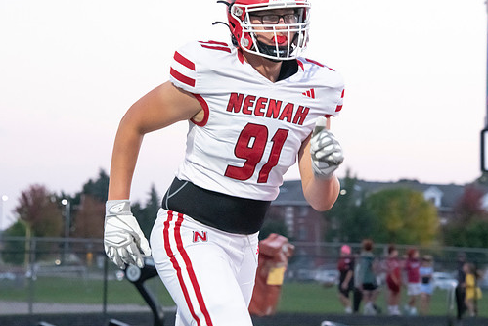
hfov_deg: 11.8
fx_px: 2359
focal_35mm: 174
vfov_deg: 7.9
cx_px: 244
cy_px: 118
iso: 10000
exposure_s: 1/400
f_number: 7.1
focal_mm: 135
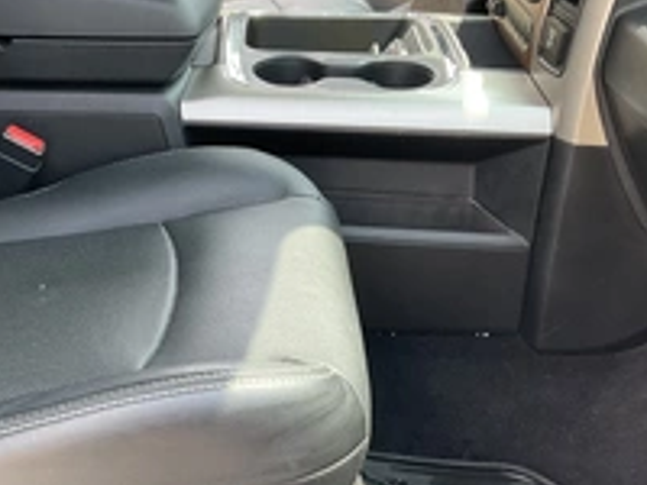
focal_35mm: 58
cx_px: 243
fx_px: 1084
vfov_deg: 25.1
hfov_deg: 33.1
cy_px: 320
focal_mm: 3
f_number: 1.8
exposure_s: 1/122
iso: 25
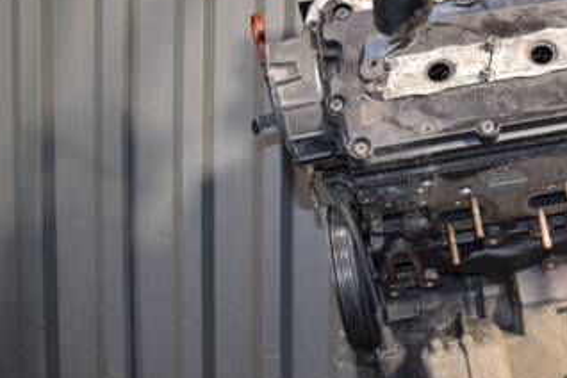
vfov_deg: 26.4
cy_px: 244
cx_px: 478
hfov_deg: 37.1
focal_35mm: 51
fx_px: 803
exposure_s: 1/60
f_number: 5
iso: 800
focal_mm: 18
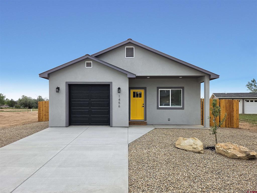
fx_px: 171
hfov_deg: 73.9
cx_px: 128
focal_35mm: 23
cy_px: 96
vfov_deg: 58.9
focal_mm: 5.4
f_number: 1.8
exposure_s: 1/3861
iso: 80
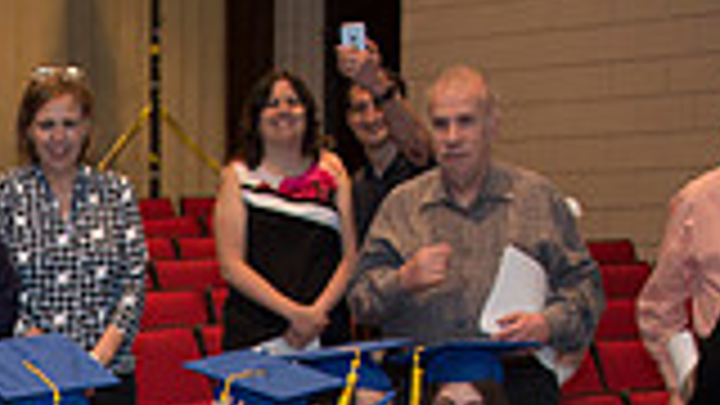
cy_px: 749
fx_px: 2616
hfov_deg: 15.2
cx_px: -112
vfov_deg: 8.5
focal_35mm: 137
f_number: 4
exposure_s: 1/80
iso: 2000
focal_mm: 36
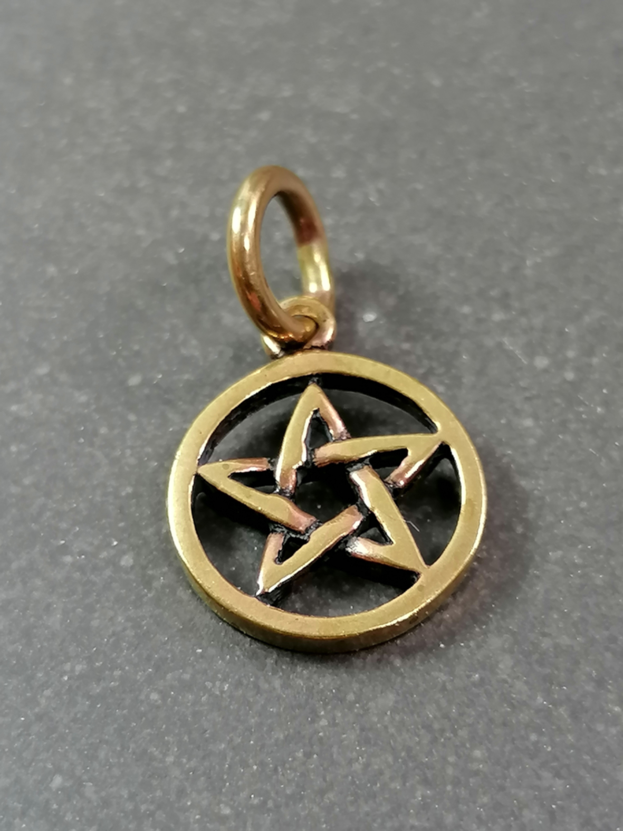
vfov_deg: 22.8
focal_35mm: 86
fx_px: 2064
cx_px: 312
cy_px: 416
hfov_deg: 17.2
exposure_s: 1/100
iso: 80
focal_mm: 4.75
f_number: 1.8
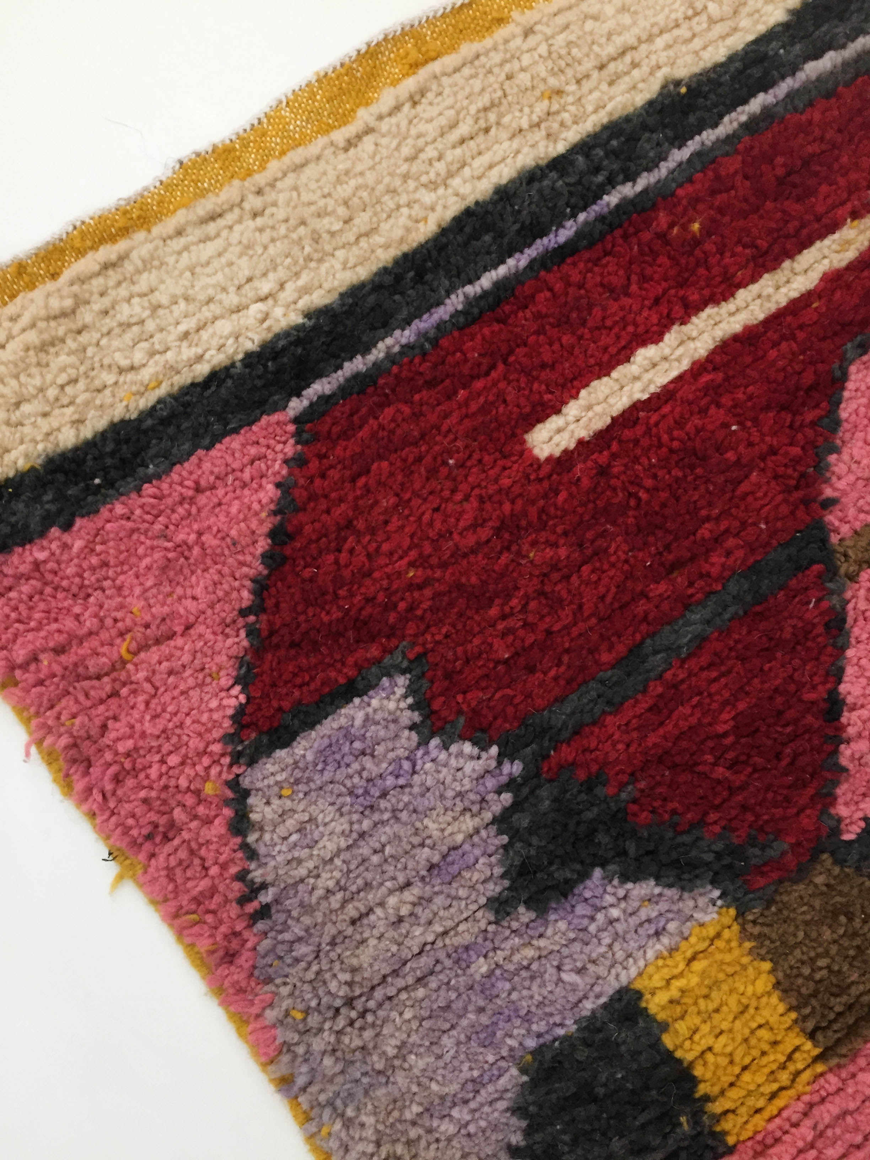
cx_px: 435
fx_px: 972
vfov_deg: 61.7
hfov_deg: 48.2
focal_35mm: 29
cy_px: 580
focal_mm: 4.15
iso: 250
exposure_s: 1/33
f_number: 2.2
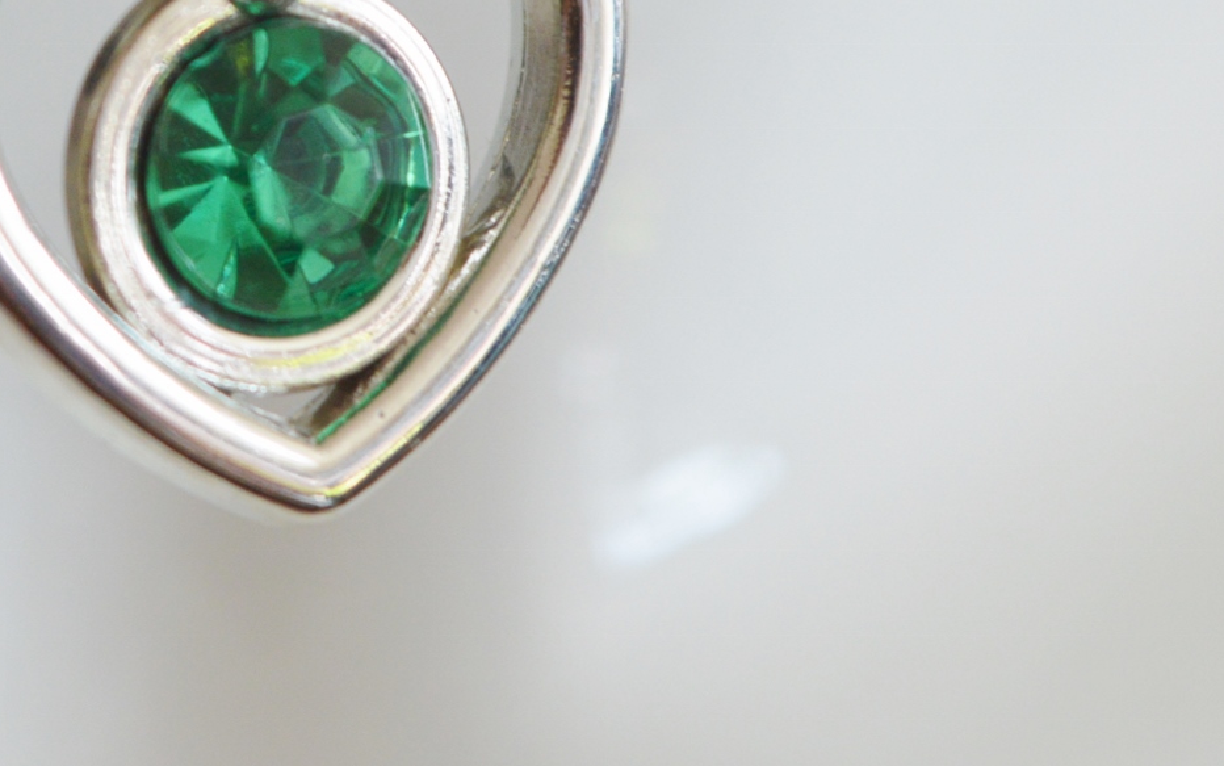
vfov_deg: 6.5
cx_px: 260
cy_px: 85
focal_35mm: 200
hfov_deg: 10.4
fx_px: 6680
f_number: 5.6
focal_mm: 55
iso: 400
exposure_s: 1/100
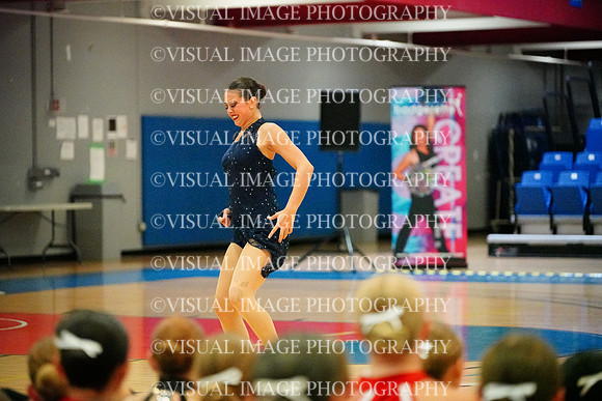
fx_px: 2208
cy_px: 200
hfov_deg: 15.5
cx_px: 301
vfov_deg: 10.4
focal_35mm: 132
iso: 25600
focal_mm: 132
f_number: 2.8
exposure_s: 1/1600
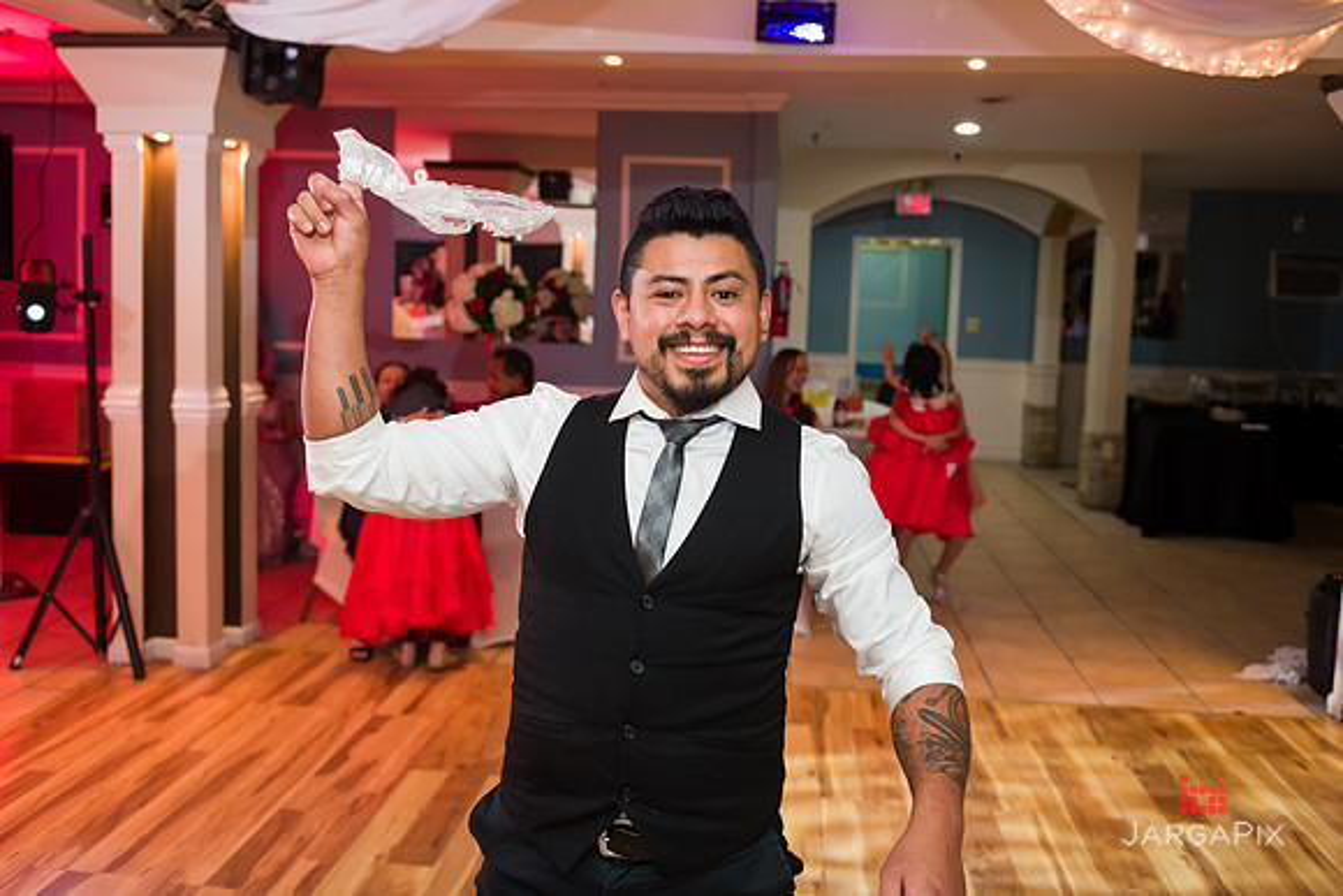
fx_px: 1151
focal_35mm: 31
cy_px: 384
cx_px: 671
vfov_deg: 42.4
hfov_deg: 60.5
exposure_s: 1/125
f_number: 3.2
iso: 1000
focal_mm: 27
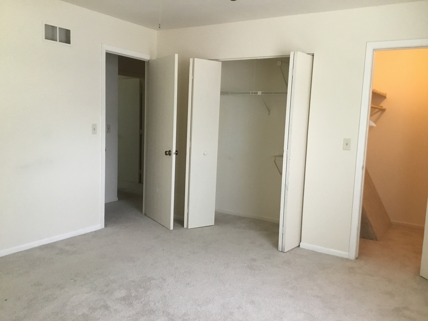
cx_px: 214
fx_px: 383
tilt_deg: -7.5
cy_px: 160
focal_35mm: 31
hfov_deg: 58.4
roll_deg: -1.5
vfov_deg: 45.4
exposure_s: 1/30
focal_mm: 3.3
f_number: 2.4
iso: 160
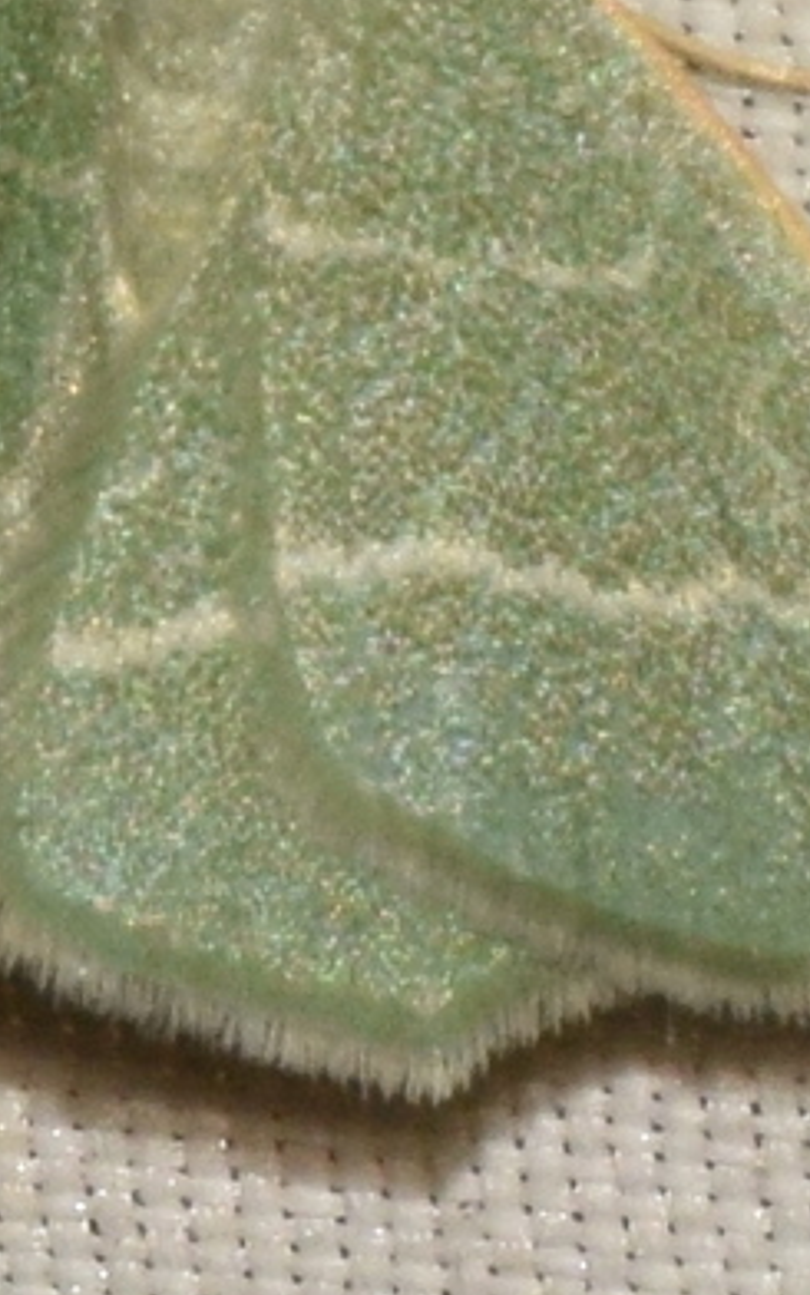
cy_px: 284
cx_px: 223
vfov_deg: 4.0
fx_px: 18472
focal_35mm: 523
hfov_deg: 2.5
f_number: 14
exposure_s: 1/200
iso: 400
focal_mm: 140
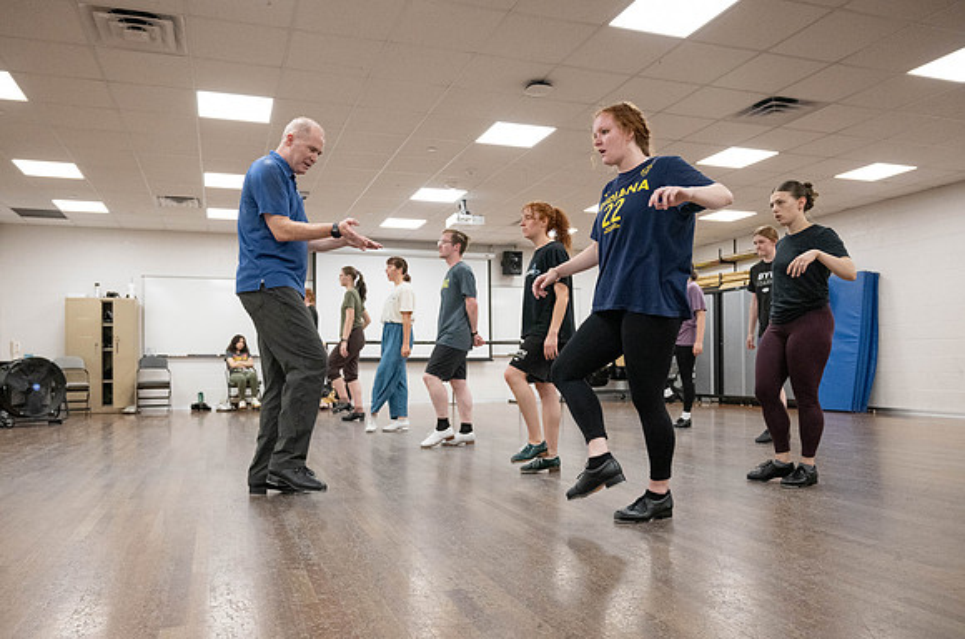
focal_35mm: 27
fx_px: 727
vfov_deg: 47.4
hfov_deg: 67.1
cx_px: 460
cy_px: 354
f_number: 4
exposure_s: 1/640
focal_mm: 24
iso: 3200
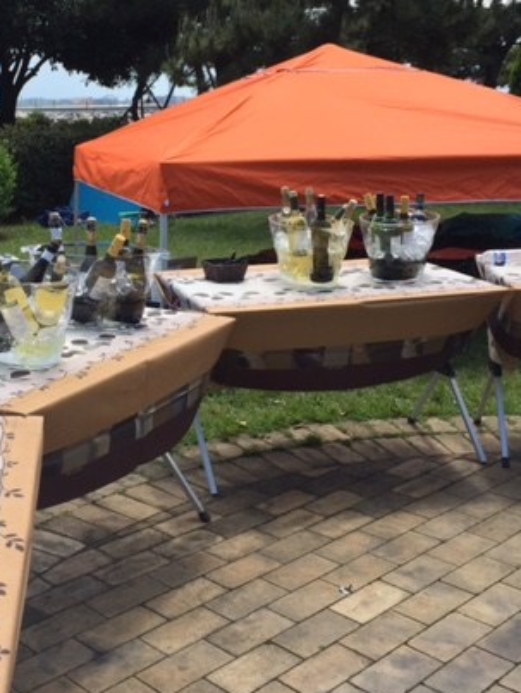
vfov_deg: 41.1
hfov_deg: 31.0
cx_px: 126
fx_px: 922
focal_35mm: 46
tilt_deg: -11.3
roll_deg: +0.1
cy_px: 303
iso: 32
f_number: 2.2
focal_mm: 4.15
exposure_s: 1/1276
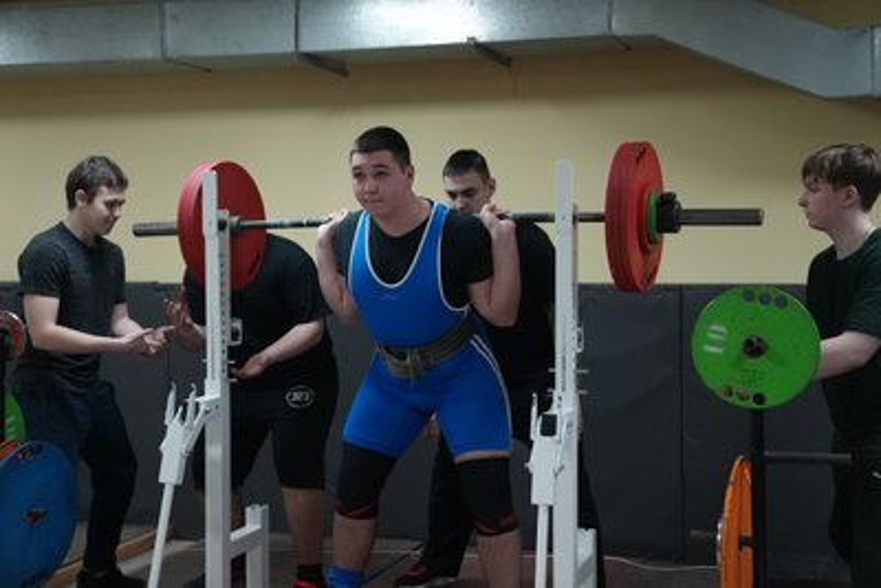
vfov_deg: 26.0
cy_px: 294
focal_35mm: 52
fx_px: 1273
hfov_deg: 38.2
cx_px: 440
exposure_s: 1/125
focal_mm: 52
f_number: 2.8
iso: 12800
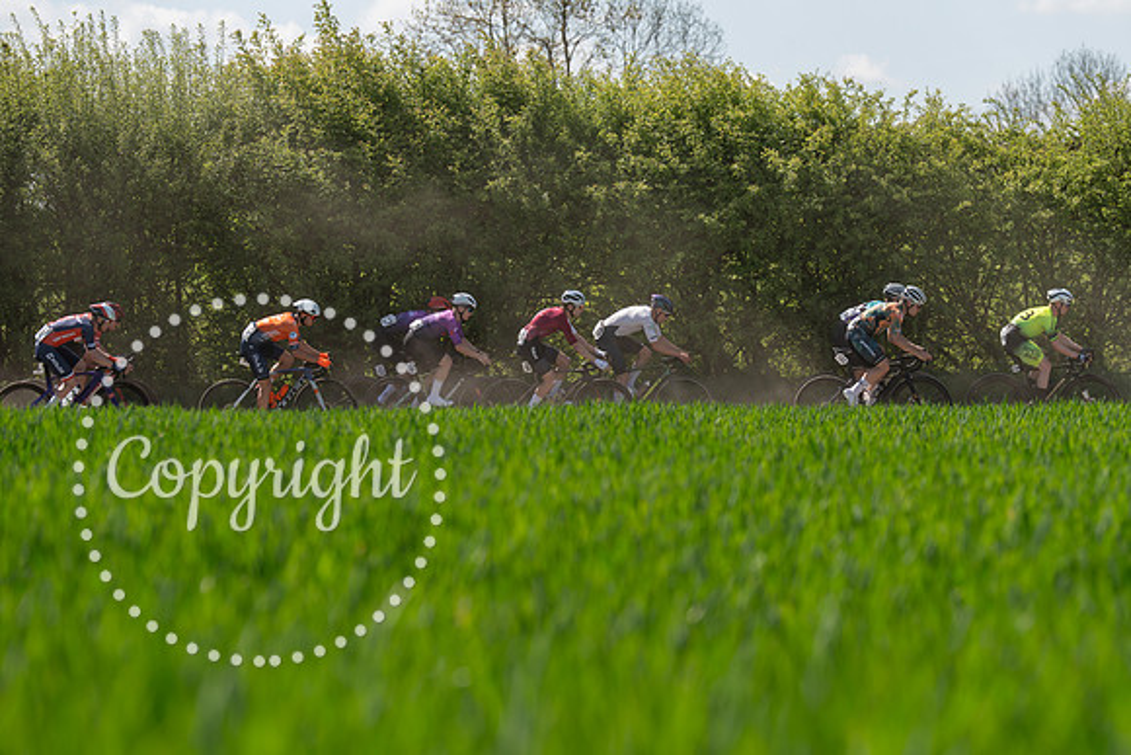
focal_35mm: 165
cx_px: 566
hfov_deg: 12.4
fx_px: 5185
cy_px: 378
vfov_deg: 8.3
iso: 250
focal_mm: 165
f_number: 5.6
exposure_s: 1/1000
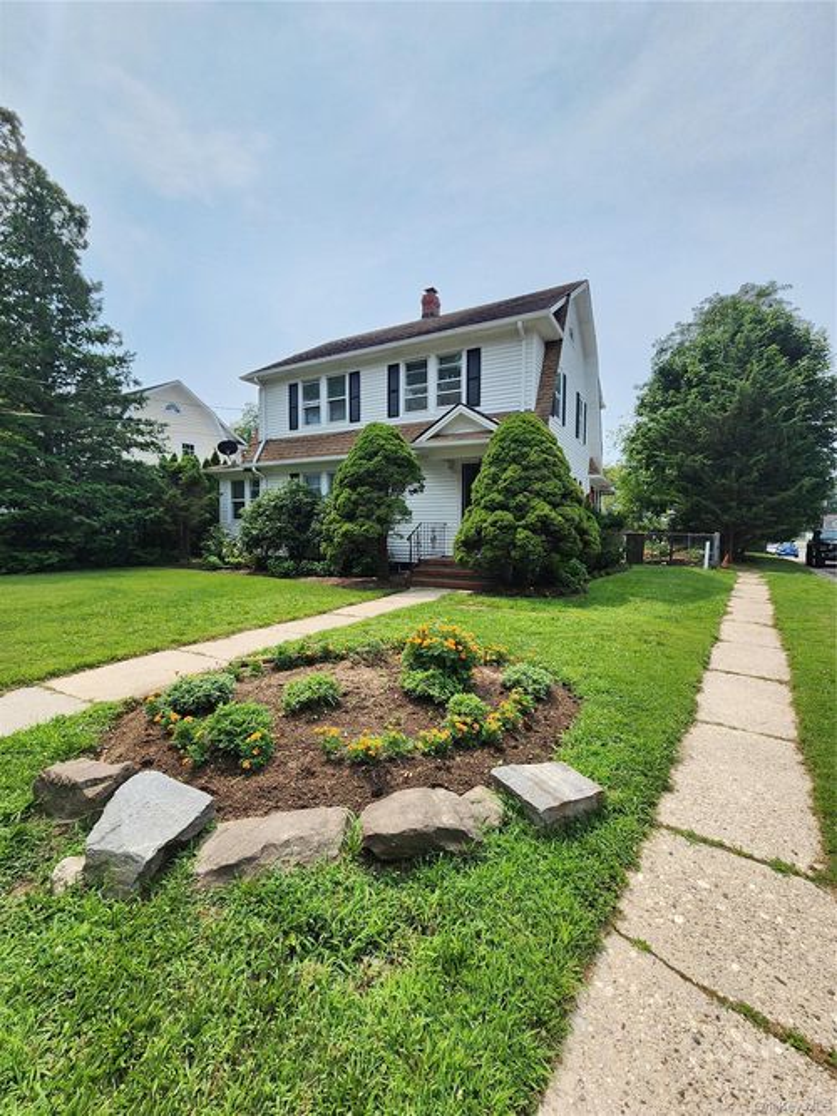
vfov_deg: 106.2
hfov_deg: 89.9
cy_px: 558
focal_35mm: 13
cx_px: 418
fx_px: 419
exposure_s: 1/1307
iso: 50
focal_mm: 2.2
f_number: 2.2
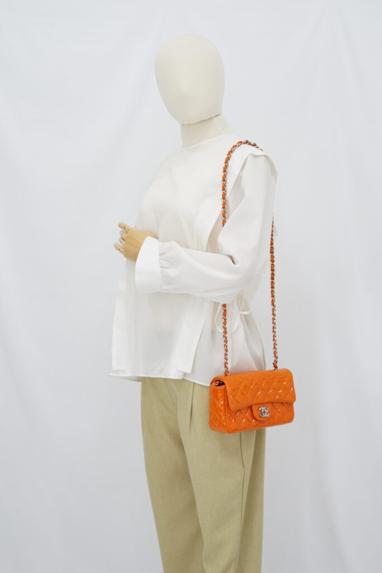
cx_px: 191
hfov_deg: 27.0
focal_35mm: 50
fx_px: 796
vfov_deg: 39.6
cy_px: 286
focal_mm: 50
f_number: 6.3
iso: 640
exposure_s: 1/10
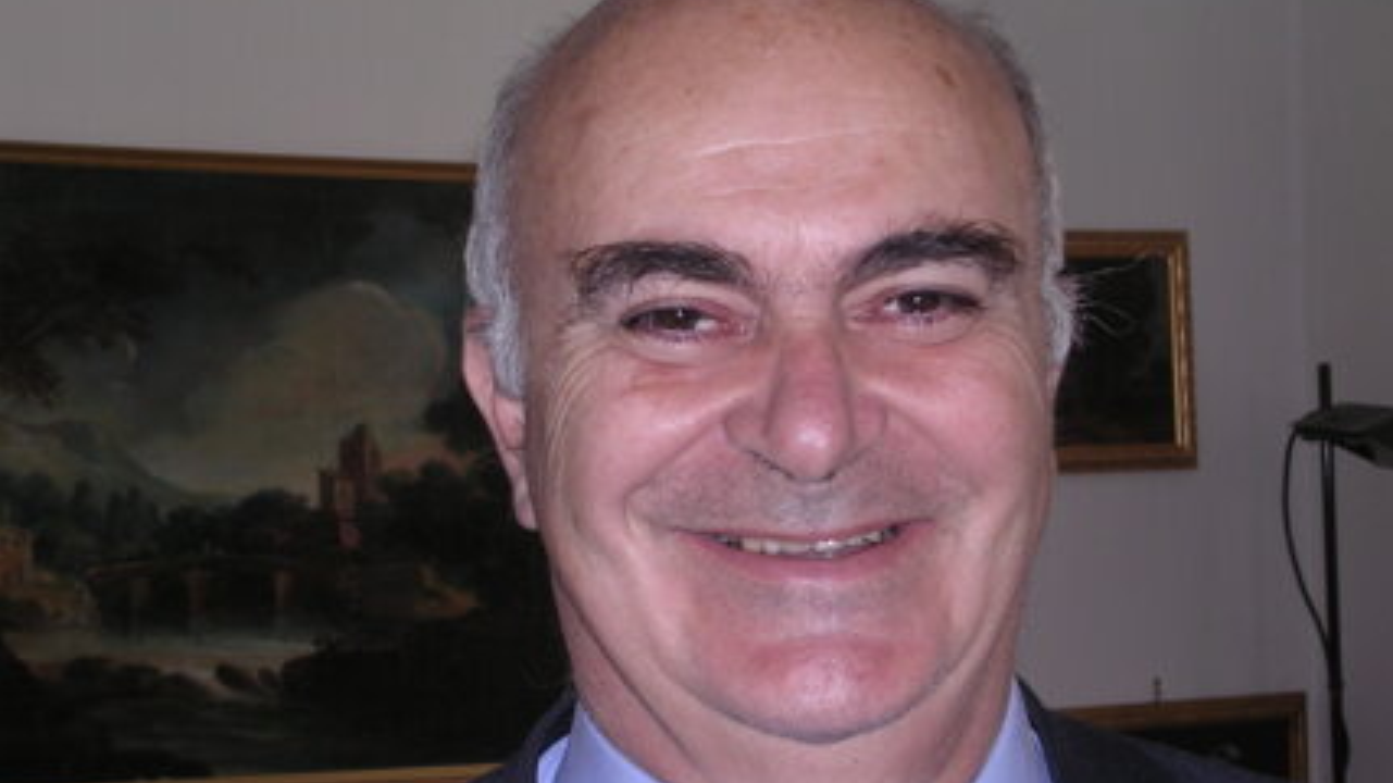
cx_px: 700
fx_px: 3287
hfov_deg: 23.9
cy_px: 429
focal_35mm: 89
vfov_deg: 13.6
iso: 113
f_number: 4
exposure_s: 1/60.1
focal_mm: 12.3
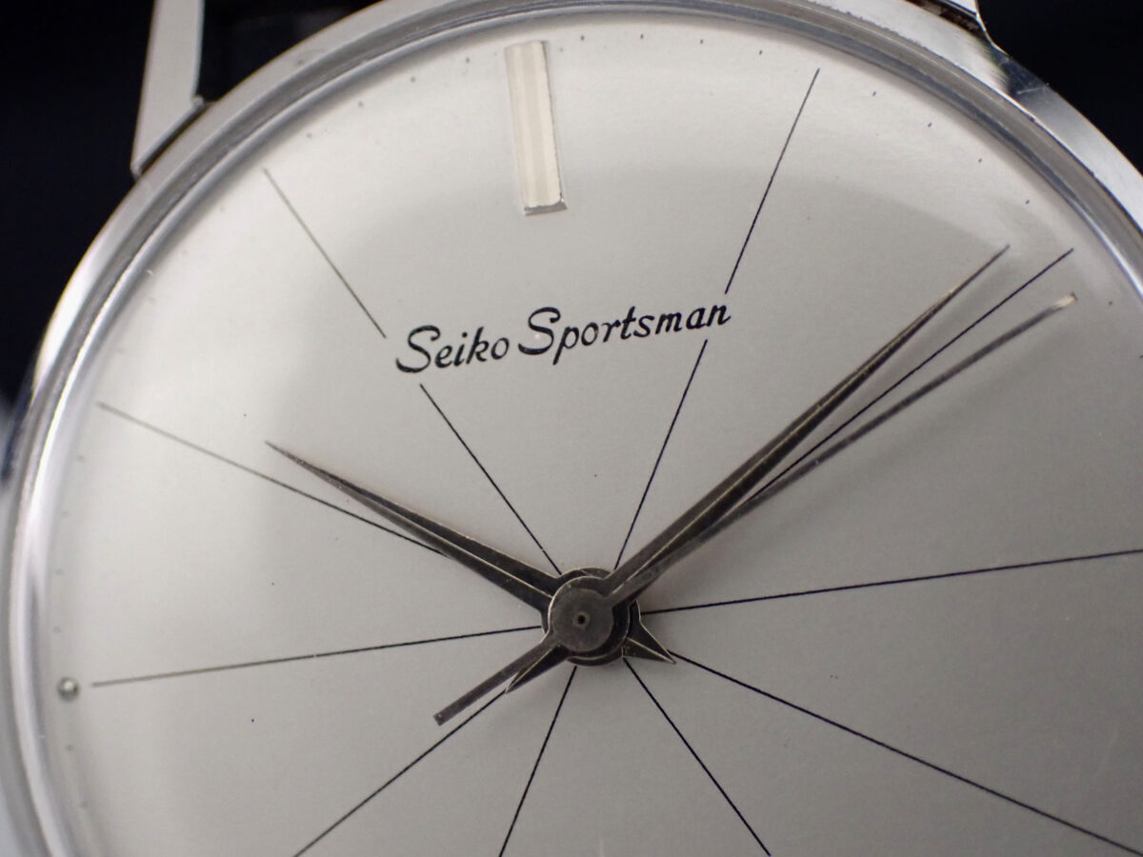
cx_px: 572
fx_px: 2344
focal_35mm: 71
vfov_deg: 20.7
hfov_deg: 27.4
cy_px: 428
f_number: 3.9
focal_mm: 12.73
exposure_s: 1/100
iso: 800
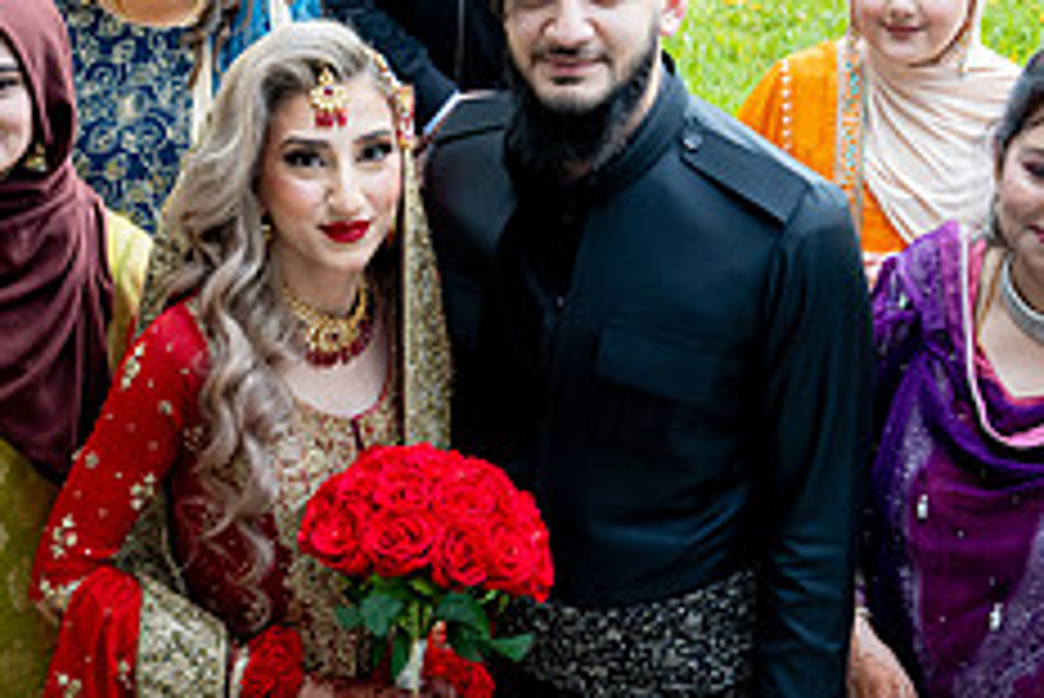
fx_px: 2757
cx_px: 310
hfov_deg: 21.3
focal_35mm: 95
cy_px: 187
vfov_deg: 14.4
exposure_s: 1/100
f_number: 7.1
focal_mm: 38
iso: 1000
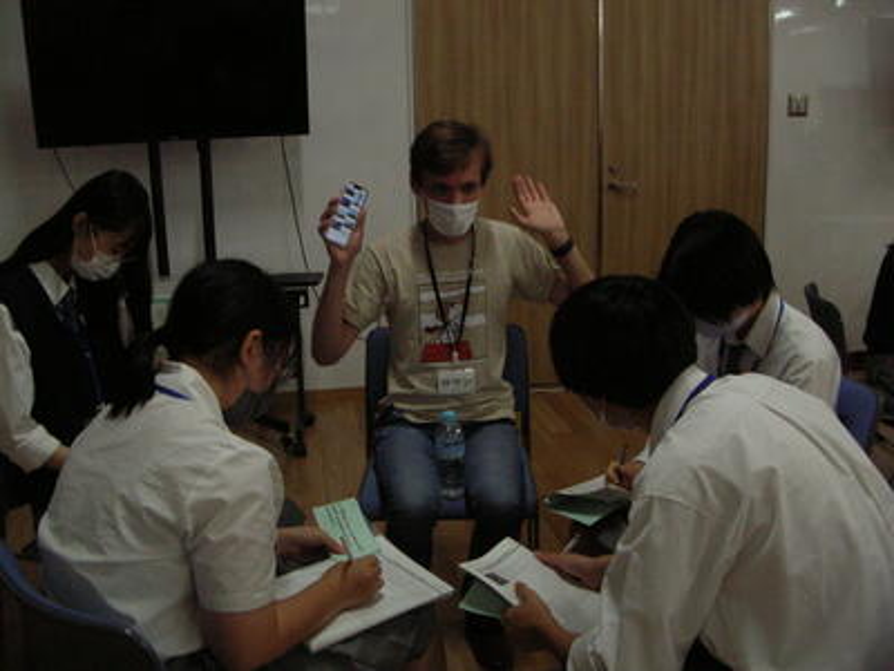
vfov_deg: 40.7
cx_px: 447
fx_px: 904
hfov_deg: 52.6
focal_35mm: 35
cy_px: 336
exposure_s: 1/90
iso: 200
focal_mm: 5.8
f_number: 2.8
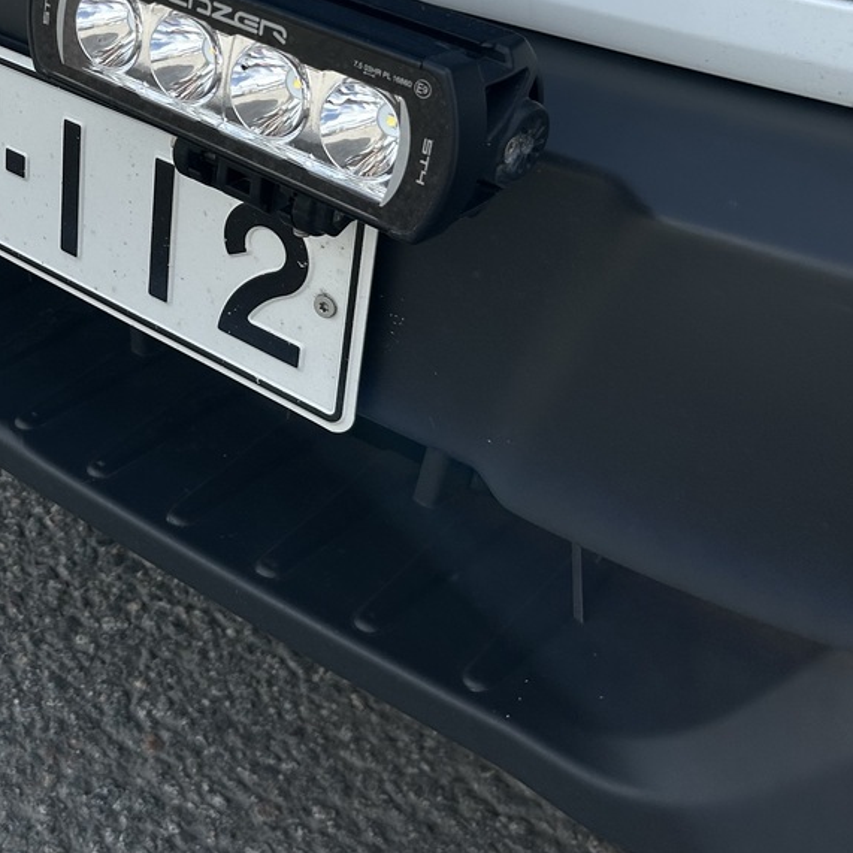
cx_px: -61
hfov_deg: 27.3
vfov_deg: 28.4
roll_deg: -1.1
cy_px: 84
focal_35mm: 58
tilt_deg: -20.5
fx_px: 1617
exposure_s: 1/2994
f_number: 1.5
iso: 50
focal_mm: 5.7
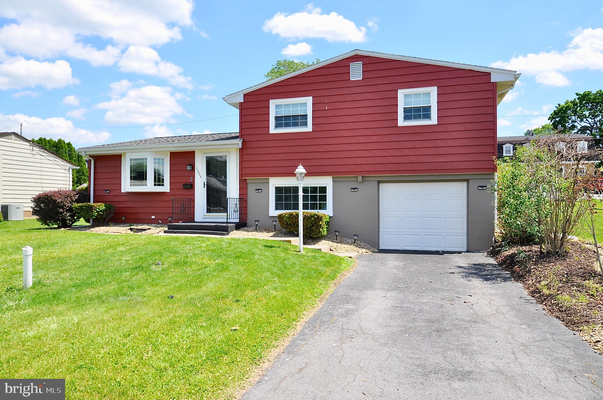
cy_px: 200
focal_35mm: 24
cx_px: 302
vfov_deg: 53.0
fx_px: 401
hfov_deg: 73.8
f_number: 8
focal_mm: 16
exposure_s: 1/200
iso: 200
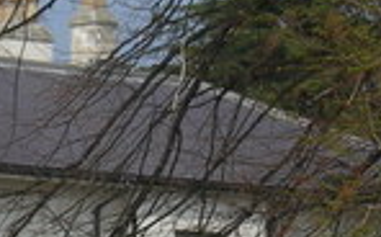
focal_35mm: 523
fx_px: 5422
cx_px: -134
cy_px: 376
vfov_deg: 2.5
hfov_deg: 4.0
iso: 50
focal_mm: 23.4
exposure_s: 1/164
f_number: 8.2
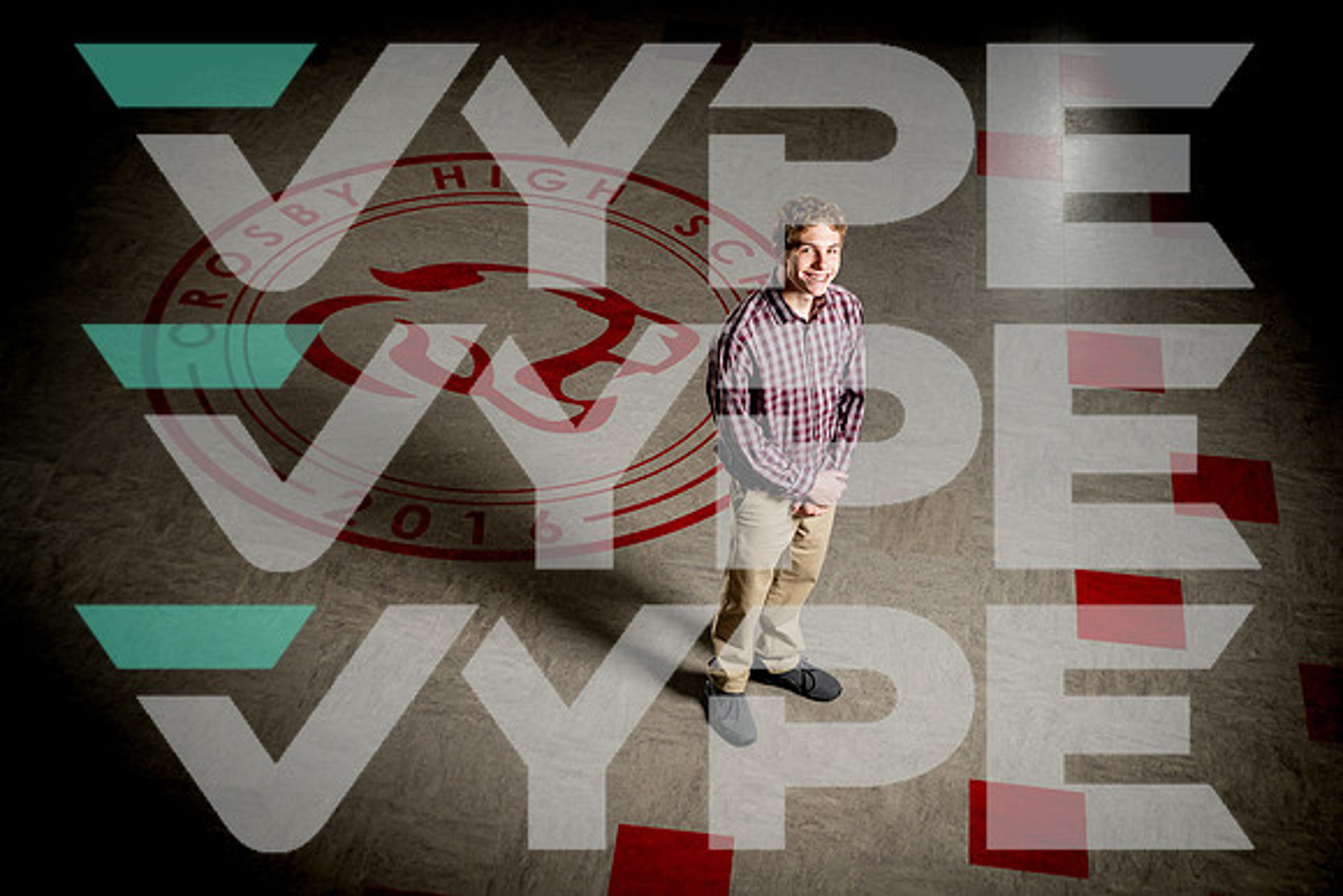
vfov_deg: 19.5
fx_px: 2612
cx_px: 672
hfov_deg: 28.8
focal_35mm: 70
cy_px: 448
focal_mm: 70
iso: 400
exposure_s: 1/250
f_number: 4.5
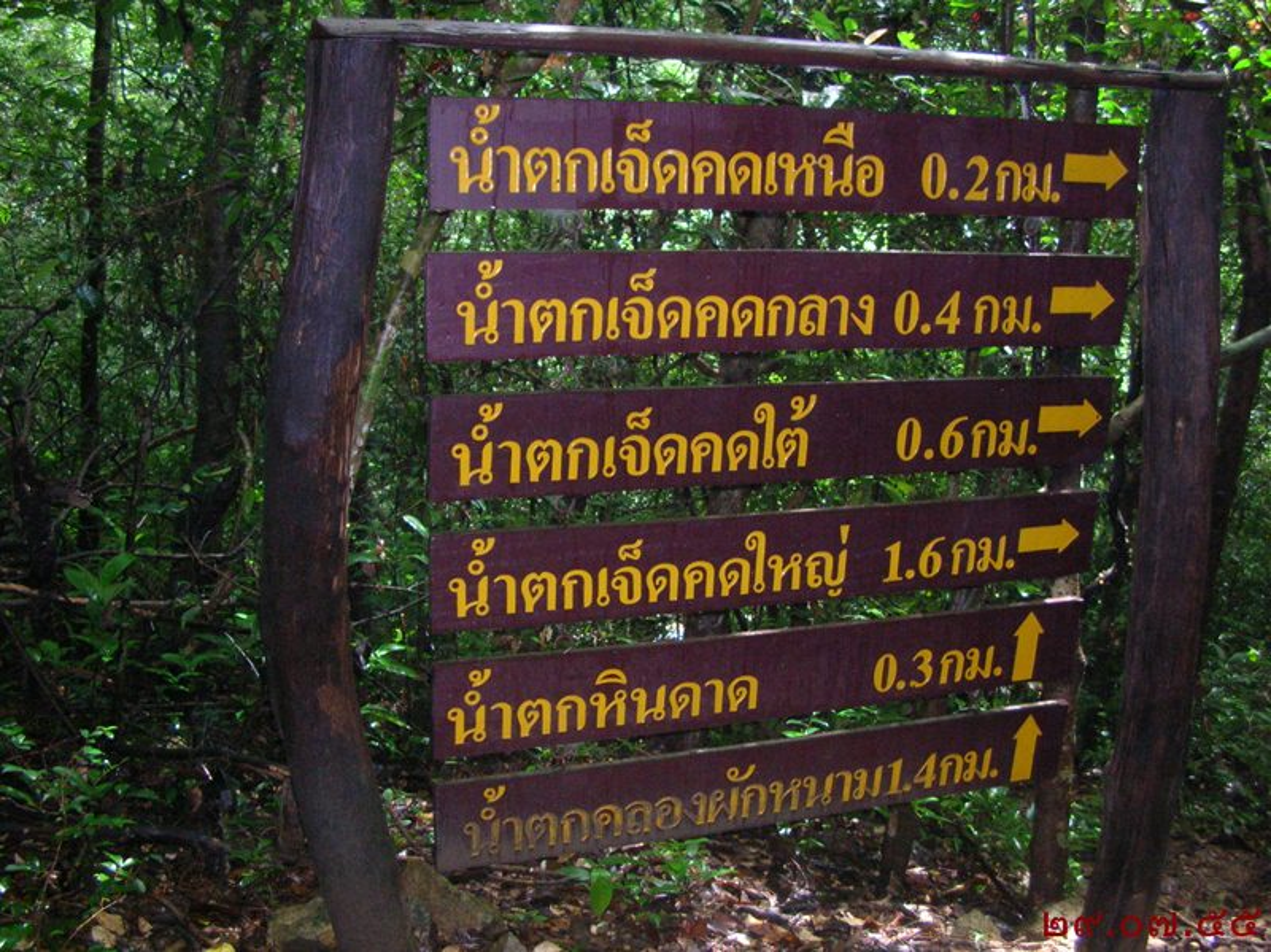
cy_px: 476
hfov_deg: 52.7
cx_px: 636
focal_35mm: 35
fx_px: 1284
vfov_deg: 40.7
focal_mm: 5.8
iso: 200
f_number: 2.8
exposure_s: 1/60.1
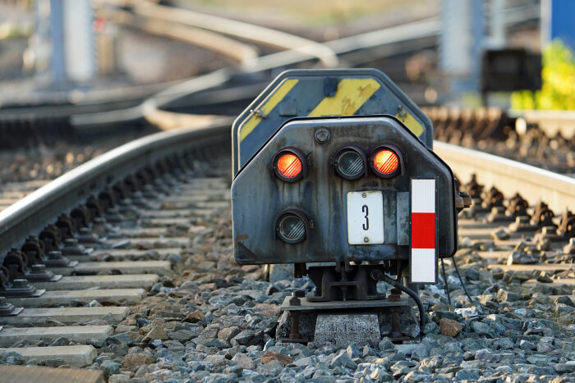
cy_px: 192
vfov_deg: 4.4
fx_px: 4984
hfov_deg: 6.6
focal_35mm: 312
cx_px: 288
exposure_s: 1/250
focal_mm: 312
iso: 800
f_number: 6.3
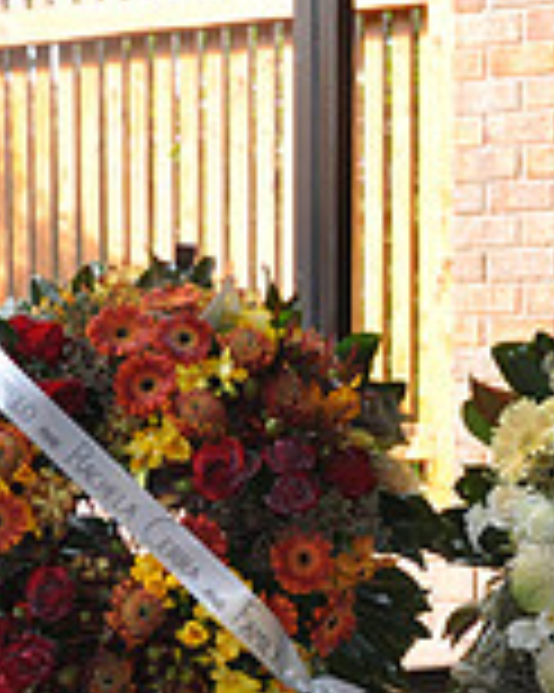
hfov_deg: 11.0
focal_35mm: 138
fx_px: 2831
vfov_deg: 13.8
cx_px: 586
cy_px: 695
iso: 500
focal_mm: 26
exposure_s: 1/125
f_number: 3.8
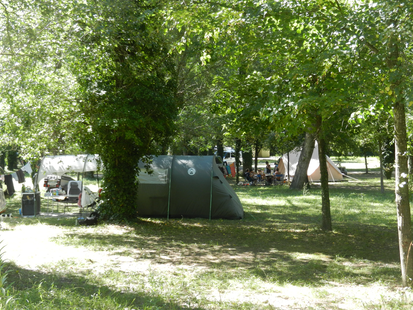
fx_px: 632
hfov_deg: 36.2
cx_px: 206
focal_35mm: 53
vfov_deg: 27.5
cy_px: 155
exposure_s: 1/100
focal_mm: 9.4
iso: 160
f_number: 4.4
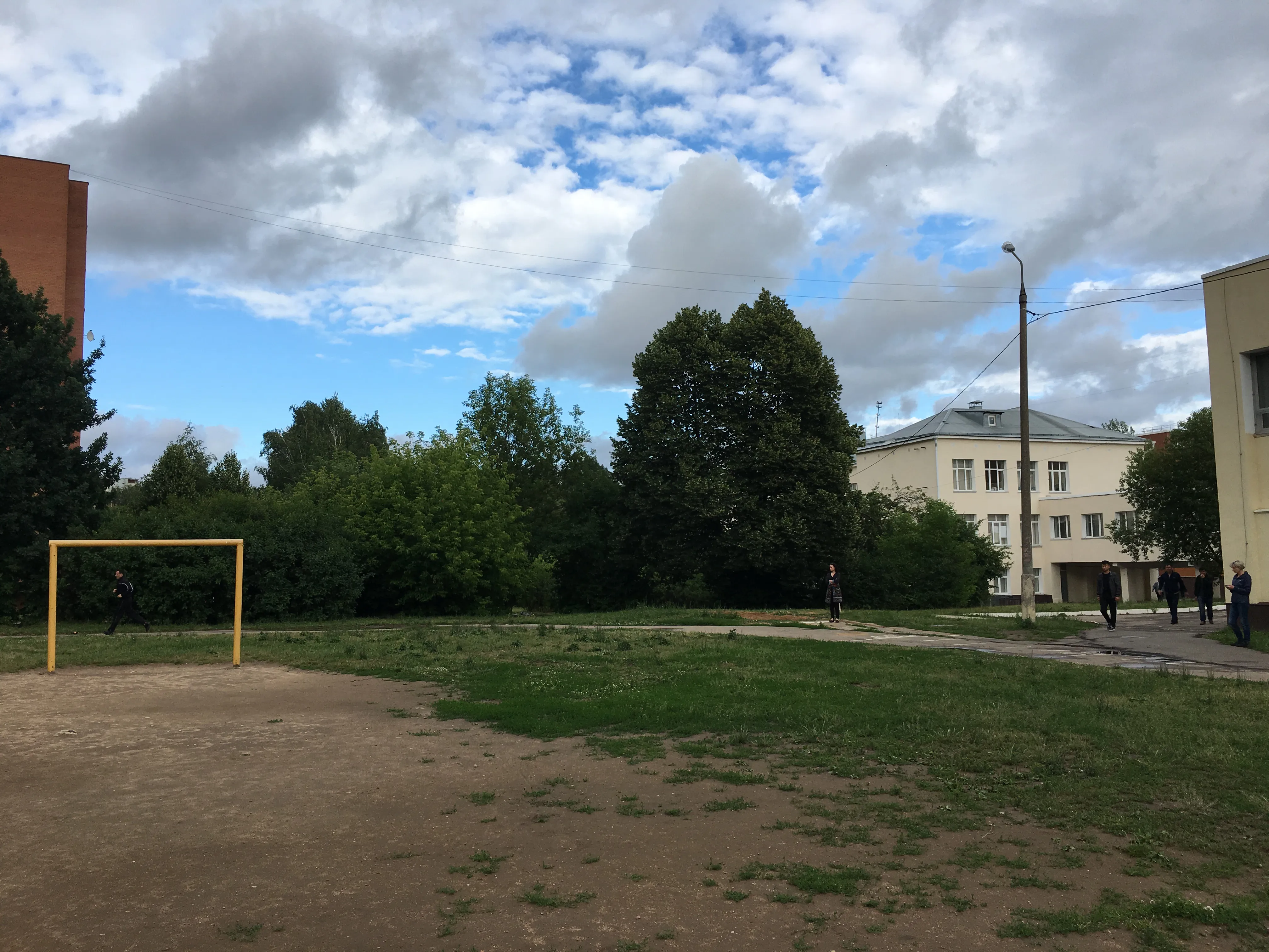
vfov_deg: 48.2
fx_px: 1063
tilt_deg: +5.2
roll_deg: +0.8
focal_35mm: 29
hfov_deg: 61.7
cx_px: 634
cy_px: 476
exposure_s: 1/874
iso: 25
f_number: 2.2
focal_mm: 4.15
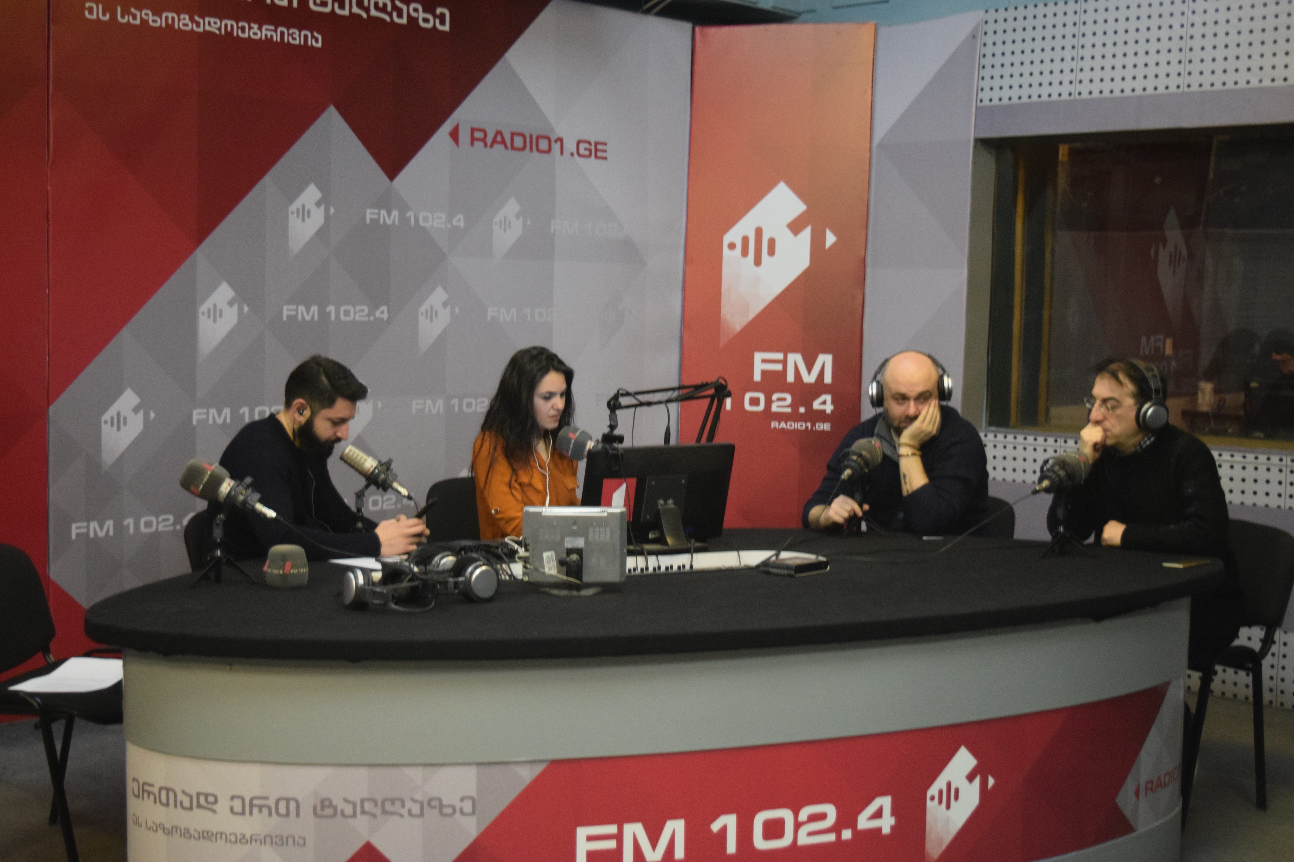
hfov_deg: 42.3
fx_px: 1671
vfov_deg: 28.9
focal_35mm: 46
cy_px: 431
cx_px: 647
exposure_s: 1/60
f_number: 4.2
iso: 2500
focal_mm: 31
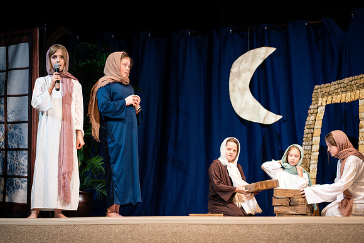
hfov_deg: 22.9
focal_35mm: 89
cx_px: 177
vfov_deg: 15.4
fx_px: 898
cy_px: 121
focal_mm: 85
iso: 800
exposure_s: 1/250
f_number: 2.8
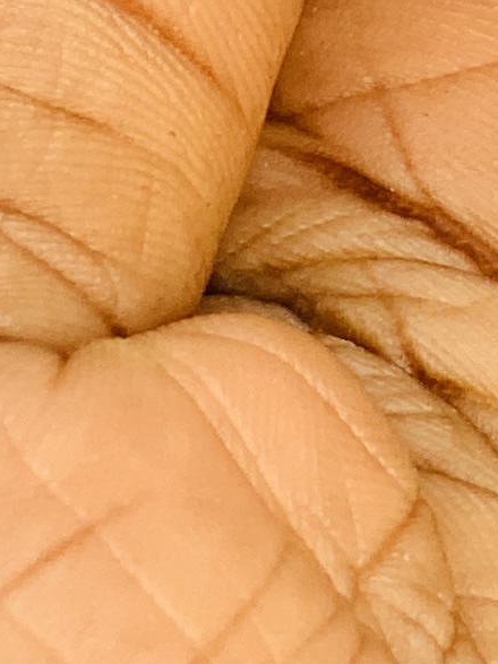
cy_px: -1123
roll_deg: +1.4
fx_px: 6850
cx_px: 1442
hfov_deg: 4.0
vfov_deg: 5.3
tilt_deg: -16.6
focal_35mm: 357
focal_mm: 6
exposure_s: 1/122
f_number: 2.4
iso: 16
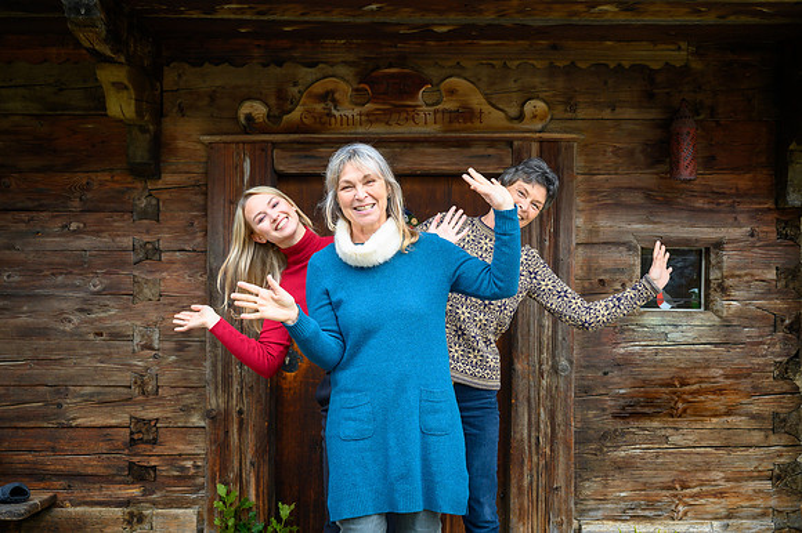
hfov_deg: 37.5
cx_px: 401
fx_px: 1180
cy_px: 266
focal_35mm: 53
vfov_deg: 25.5
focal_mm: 53
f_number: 5.6
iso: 640
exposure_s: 1/125
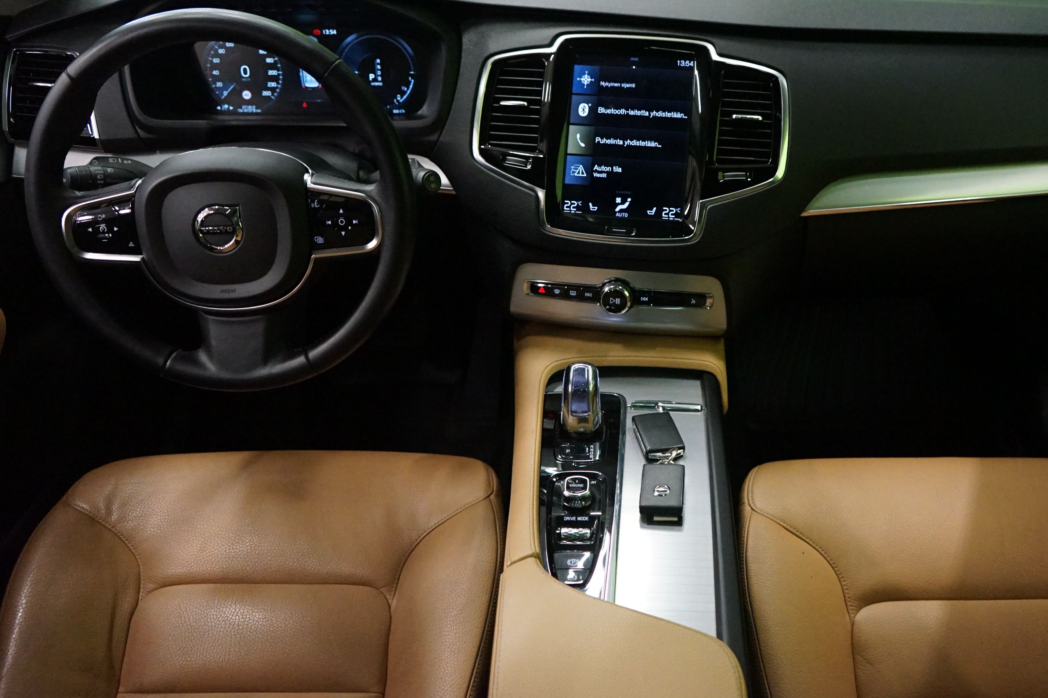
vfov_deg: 38.8
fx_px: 990
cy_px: 308
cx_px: 623
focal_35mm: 34
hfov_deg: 55.4
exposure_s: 1/60
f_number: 3.5
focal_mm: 28
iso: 6400
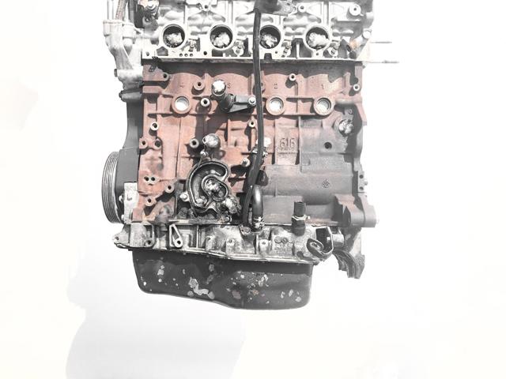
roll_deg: -1.0
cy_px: 190
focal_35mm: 28
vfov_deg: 49.7
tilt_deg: +0.3
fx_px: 409
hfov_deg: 63.4
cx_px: 253
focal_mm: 3.99
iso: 20
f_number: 1.8
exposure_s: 1/800
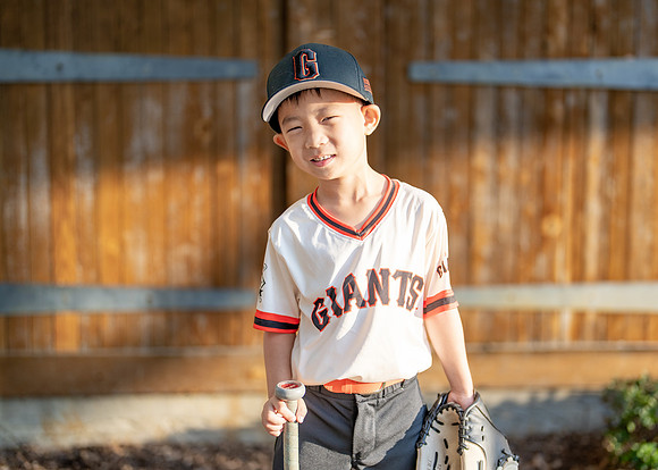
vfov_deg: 25.3
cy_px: 246
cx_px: 376
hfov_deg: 34.9
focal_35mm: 56
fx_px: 1046
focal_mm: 50
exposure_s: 1/2000
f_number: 1.2
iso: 100
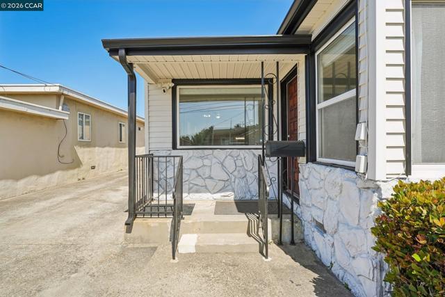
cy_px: 148
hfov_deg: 91.3
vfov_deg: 68.6
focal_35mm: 18
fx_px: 218
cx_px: 222
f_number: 8
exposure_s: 1/640
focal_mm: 17.6
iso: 500
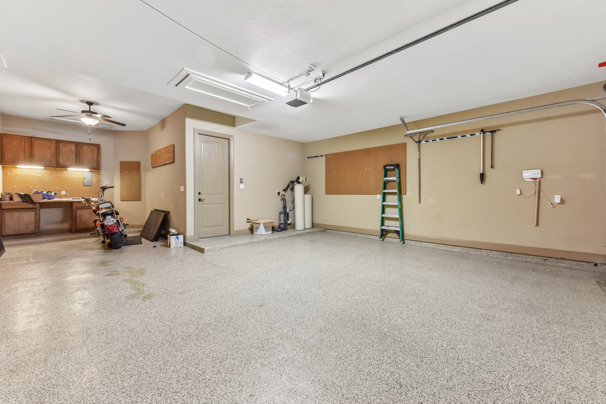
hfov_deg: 104.3
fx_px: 236
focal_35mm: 14
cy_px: 202
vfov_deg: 81.2
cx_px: 303
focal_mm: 14
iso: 2000
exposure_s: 1/15
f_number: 8
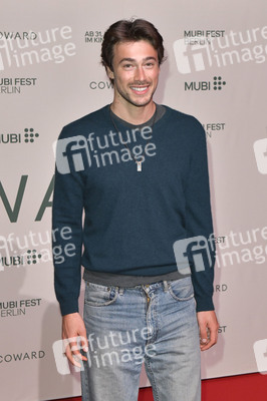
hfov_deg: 25.9
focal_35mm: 52
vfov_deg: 38.2
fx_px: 579
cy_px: 200
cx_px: 134
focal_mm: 52
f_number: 6.3
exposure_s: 1/250
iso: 2500
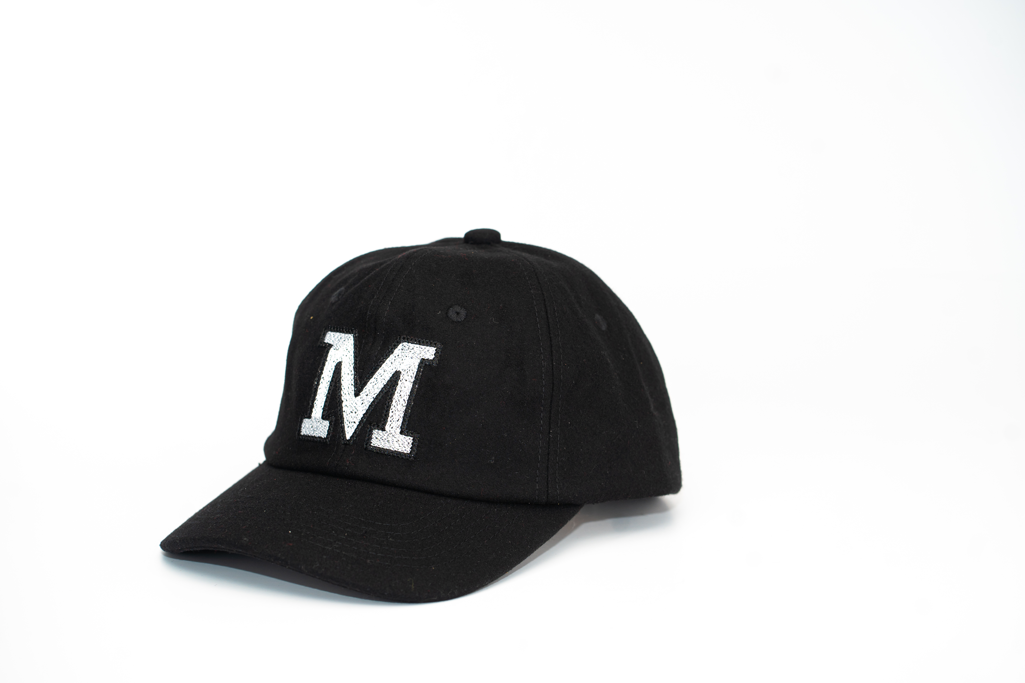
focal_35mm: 85
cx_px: 512
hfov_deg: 23.9
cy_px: 342
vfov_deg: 16.1
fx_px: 2420
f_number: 5
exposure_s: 1/200
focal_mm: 85
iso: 160
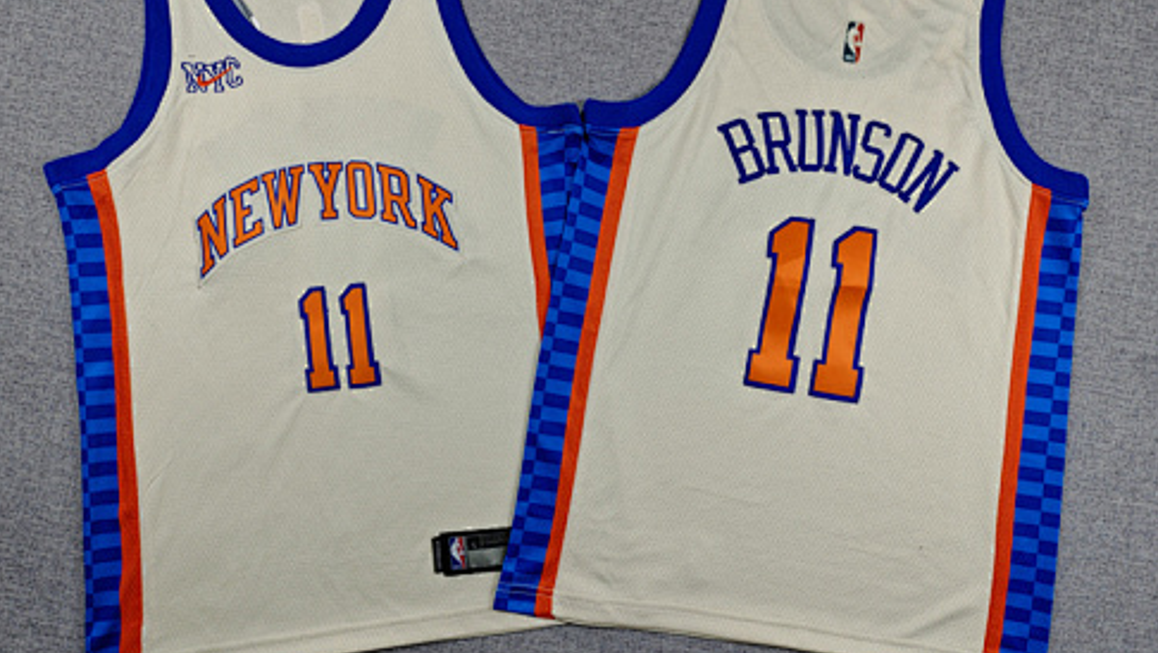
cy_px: 294
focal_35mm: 28
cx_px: 567
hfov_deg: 67.9
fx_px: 860
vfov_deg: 41.5
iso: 50
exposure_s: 1/100
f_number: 1.9
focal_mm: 5.3
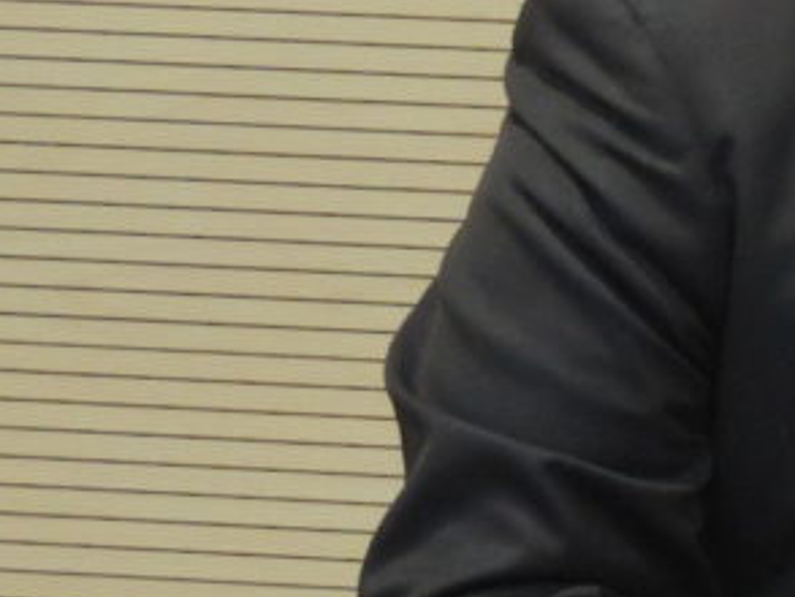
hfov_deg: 3.1
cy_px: 326
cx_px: 1297
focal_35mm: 646
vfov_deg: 2.3
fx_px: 14842
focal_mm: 33
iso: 800
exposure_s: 1/15
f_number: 4.6
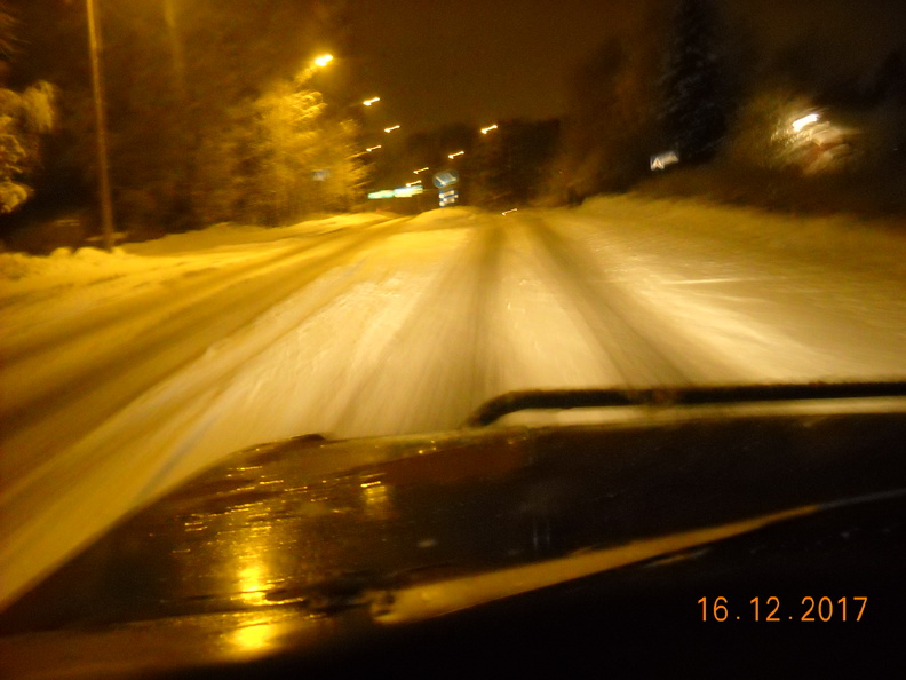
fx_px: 1073
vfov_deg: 35.1
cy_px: 340
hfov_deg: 45.8
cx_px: 453
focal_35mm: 41
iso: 800
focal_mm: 6.72
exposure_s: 1/8
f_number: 3.1
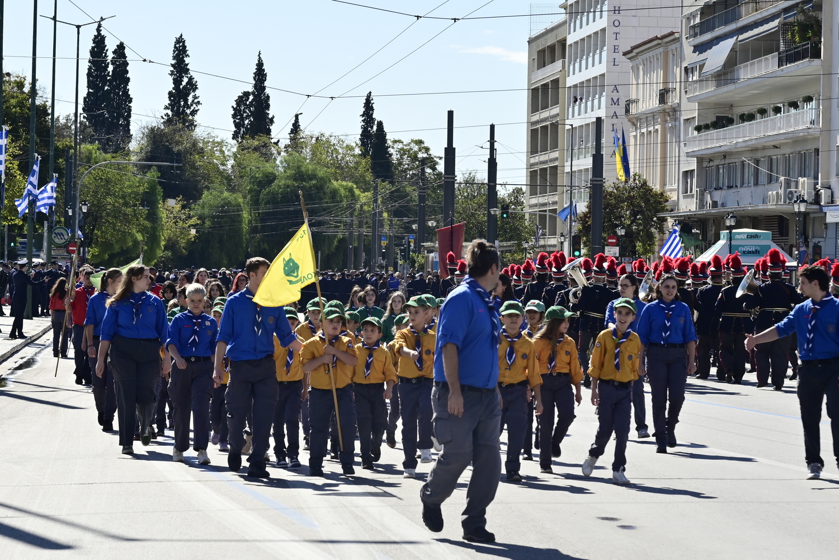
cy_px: 280
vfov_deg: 9.1
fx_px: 3496
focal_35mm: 150
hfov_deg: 13.7
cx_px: 420
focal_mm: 100
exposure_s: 1/800
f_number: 9
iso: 320
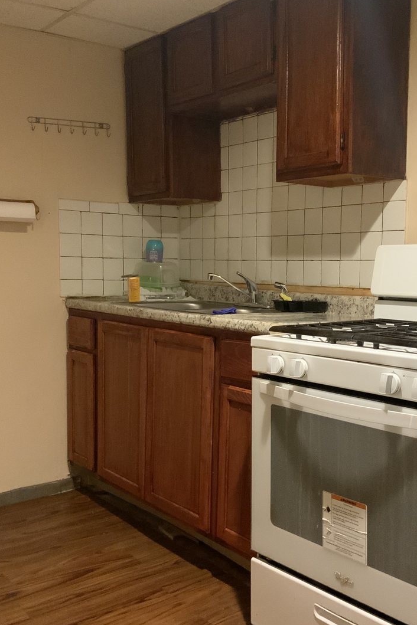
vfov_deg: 47.4
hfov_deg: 32.4
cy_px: 312
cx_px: 271
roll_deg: +1.0
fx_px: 712
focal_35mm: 41
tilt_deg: -4.0
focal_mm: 3
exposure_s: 1/40
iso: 320
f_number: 1.8
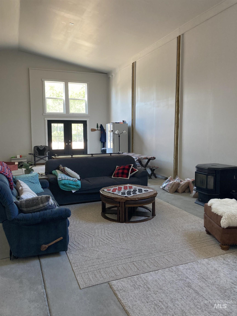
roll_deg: +0.4
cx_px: 118
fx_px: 256
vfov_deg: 63.4
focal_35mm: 28
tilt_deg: -4.0
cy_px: 158
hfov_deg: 49.7
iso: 125
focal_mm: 3.99
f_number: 1.8
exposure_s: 1/60
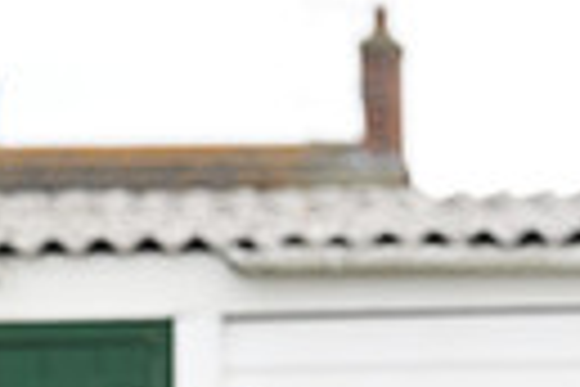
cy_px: 718
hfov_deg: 2.8
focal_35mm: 721
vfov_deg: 1.9
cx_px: 1254
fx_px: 11615
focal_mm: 160
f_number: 6.3
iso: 400
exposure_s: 1/640
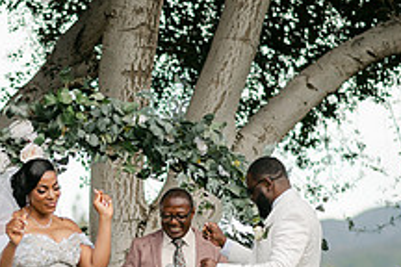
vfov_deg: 6.0
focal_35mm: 228
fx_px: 2539
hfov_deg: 9.0
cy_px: 221
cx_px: 41
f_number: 2
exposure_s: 1/2000
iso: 100
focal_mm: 85
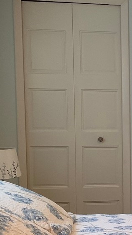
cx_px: 218
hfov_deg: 12.5
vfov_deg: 23.6
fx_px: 560
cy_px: 155
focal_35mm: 90
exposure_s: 1/60
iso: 40
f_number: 1.8
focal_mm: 3
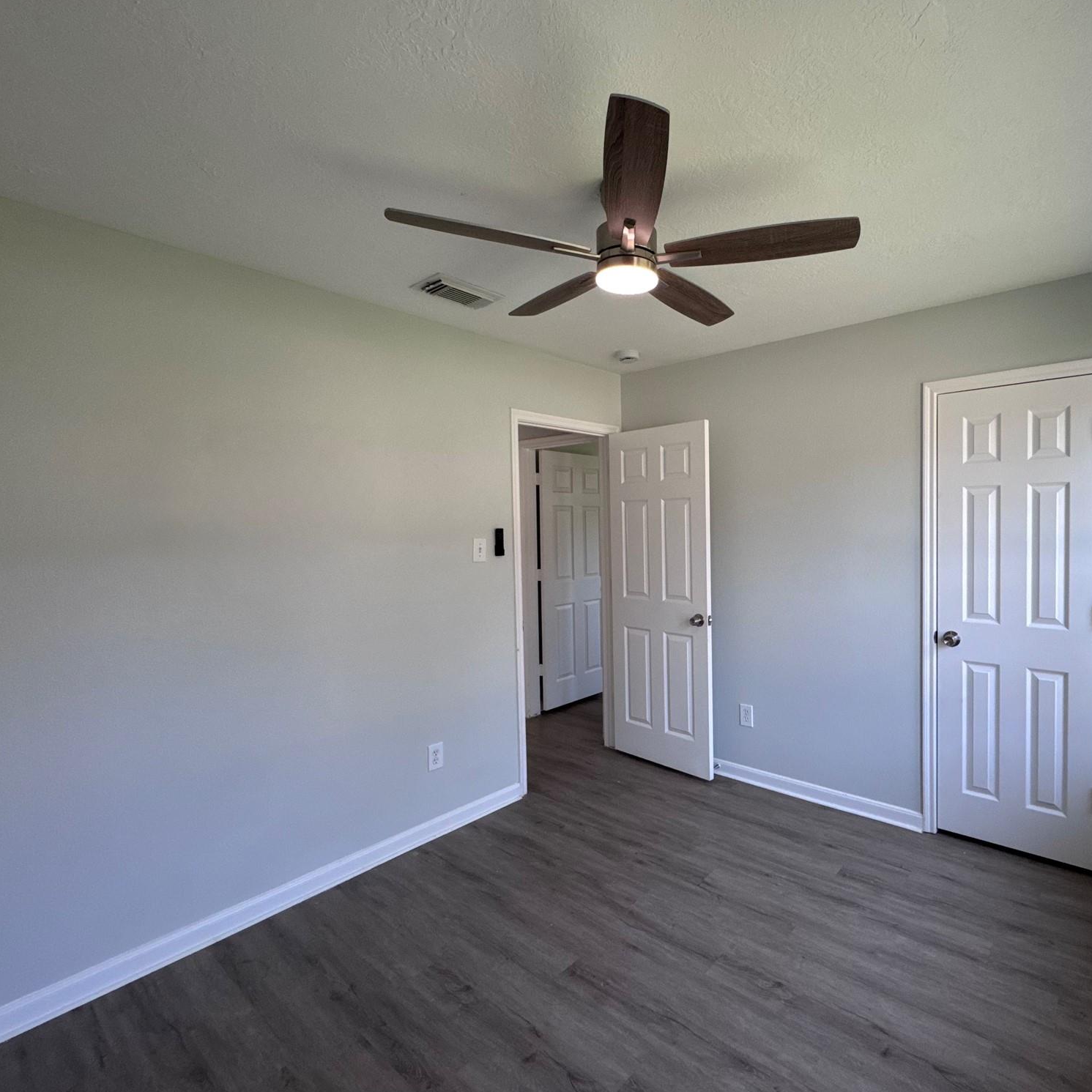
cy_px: 546
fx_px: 607
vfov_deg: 84.0
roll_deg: +0.8
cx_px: 654
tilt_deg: -2.6
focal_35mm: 17
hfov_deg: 83.0
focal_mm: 2.22
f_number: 2.2
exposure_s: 1/60
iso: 160
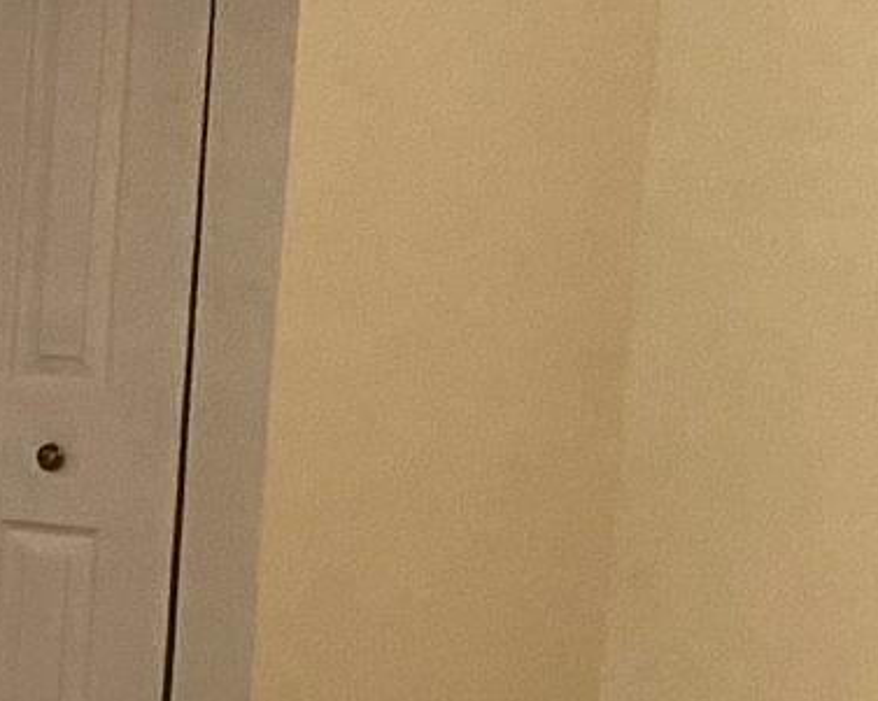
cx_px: -1470
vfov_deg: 11.1
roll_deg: +0.1
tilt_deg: -9.2
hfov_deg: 10.9
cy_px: 701
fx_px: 3583
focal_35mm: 138
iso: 500
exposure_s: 1/40
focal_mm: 4.25
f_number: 1.8
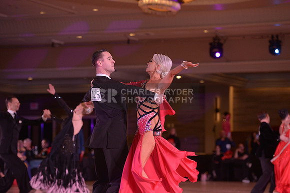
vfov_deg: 10.2
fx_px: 1088
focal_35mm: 135
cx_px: 145
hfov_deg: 15.2
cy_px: 96
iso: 1250
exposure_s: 1/200
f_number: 4.5
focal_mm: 135
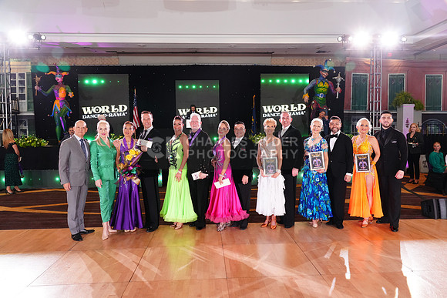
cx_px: 224
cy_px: 149
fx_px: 323
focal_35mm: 26
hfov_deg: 69.4
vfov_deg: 49.6
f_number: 4.5
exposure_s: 1/200
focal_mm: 26
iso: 2000
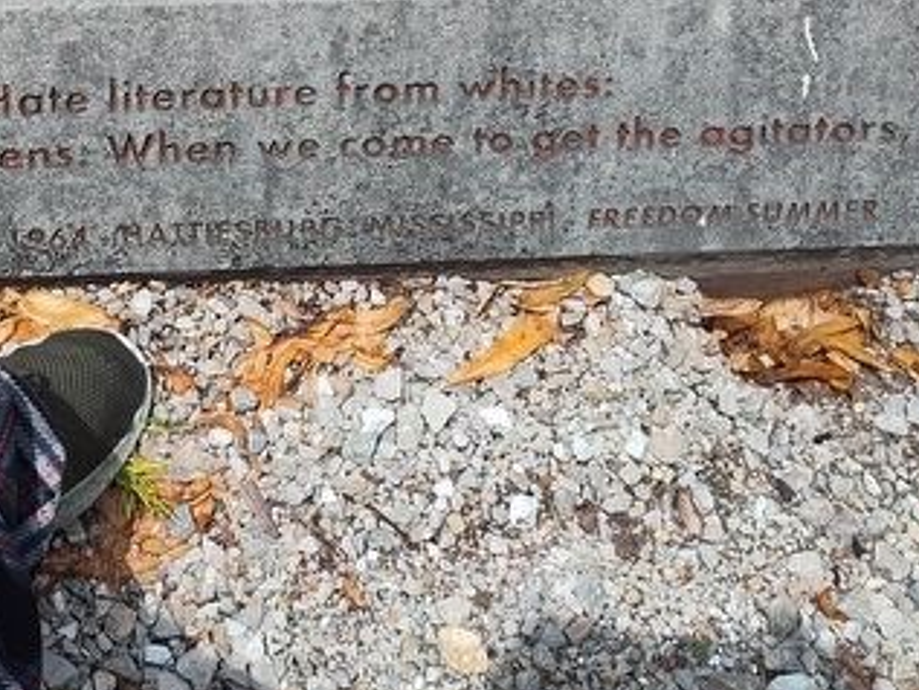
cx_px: 215
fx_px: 1540
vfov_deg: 24.3
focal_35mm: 58
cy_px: 26
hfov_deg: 32.5
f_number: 1.8
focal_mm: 5.56
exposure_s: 1/1173
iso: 100
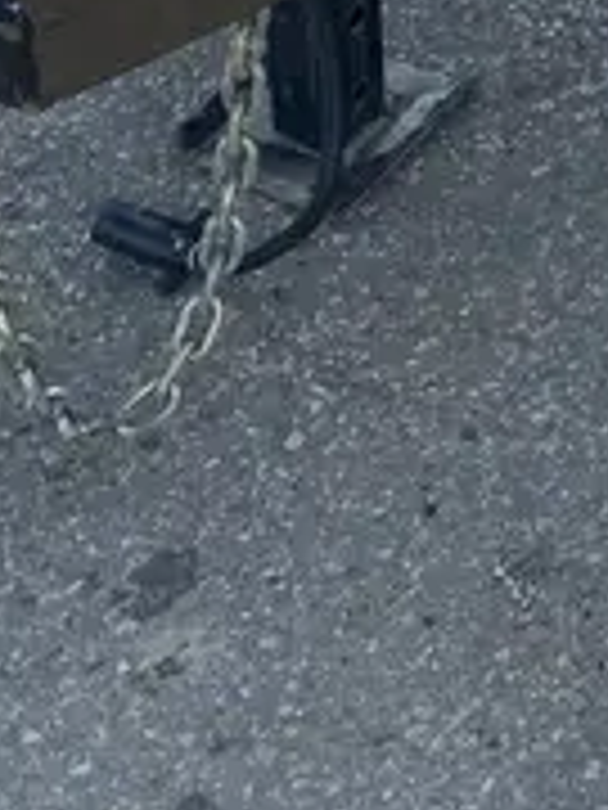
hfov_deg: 13.0
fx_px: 2482
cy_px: -758
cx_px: 977
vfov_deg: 15.3
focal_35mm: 106
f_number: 1.8
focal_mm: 4.25
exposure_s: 1/1585
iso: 32
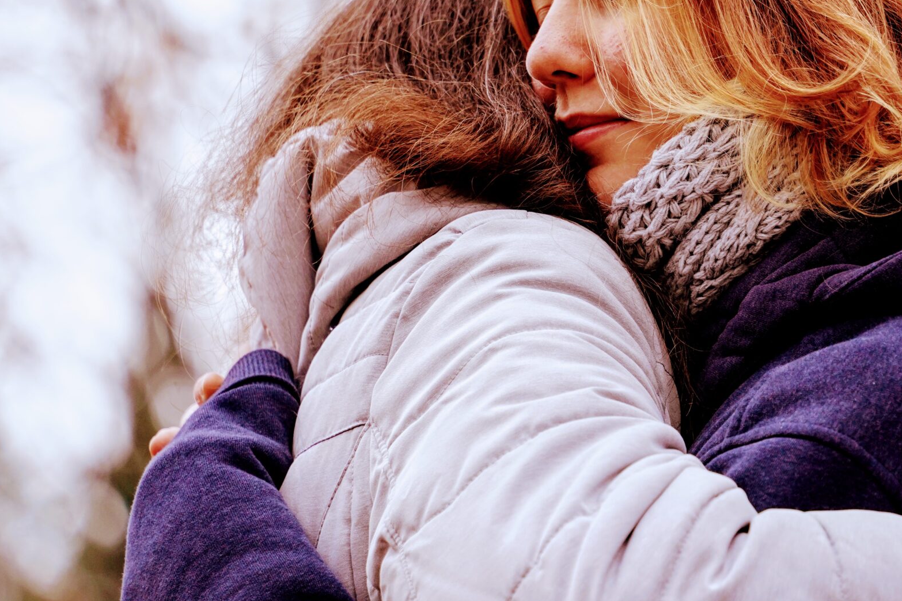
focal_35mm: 327
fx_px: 8193
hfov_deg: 6.3
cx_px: 625
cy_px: 138
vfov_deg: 4.2
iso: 1250
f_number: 5.6
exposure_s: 1/250
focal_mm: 200
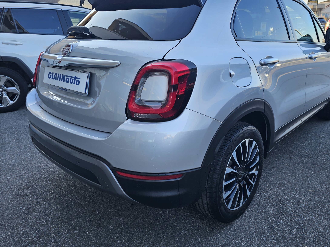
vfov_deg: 51.2
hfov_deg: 64.9
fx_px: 257
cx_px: 191
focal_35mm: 27
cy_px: 107
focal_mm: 6.3
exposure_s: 1/106
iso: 10
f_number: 1.7
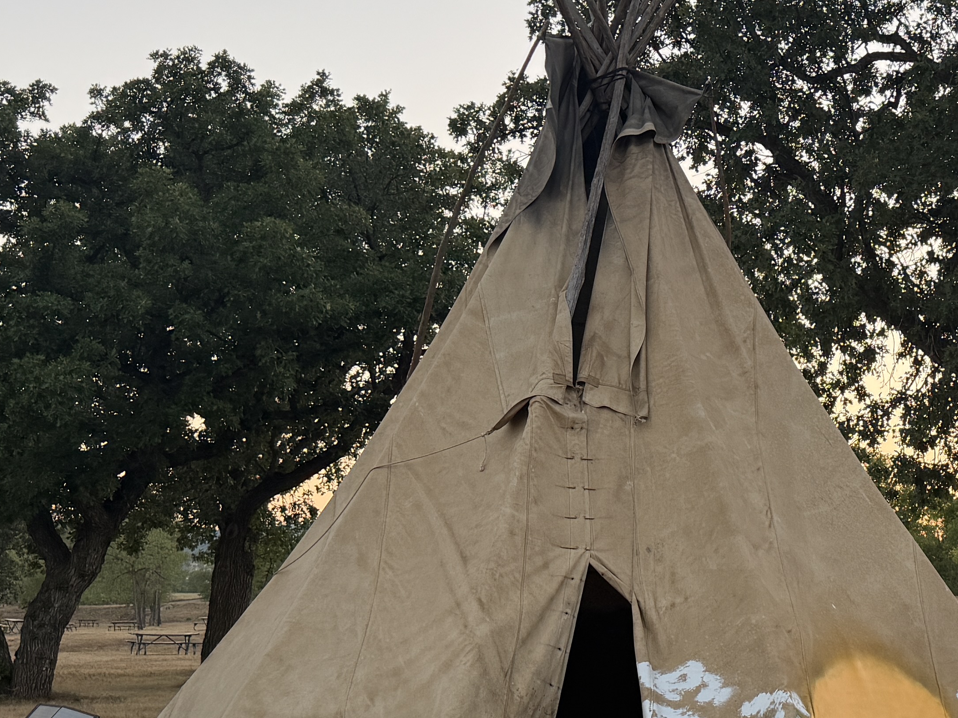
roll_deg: +1.6
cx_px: 934
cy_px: 471
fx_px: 1744
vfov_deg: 23.2
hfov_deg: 29.0
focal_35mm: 63
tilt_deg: +4.9
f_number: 1.78
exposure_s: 1/217
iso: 80
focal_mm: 6.76
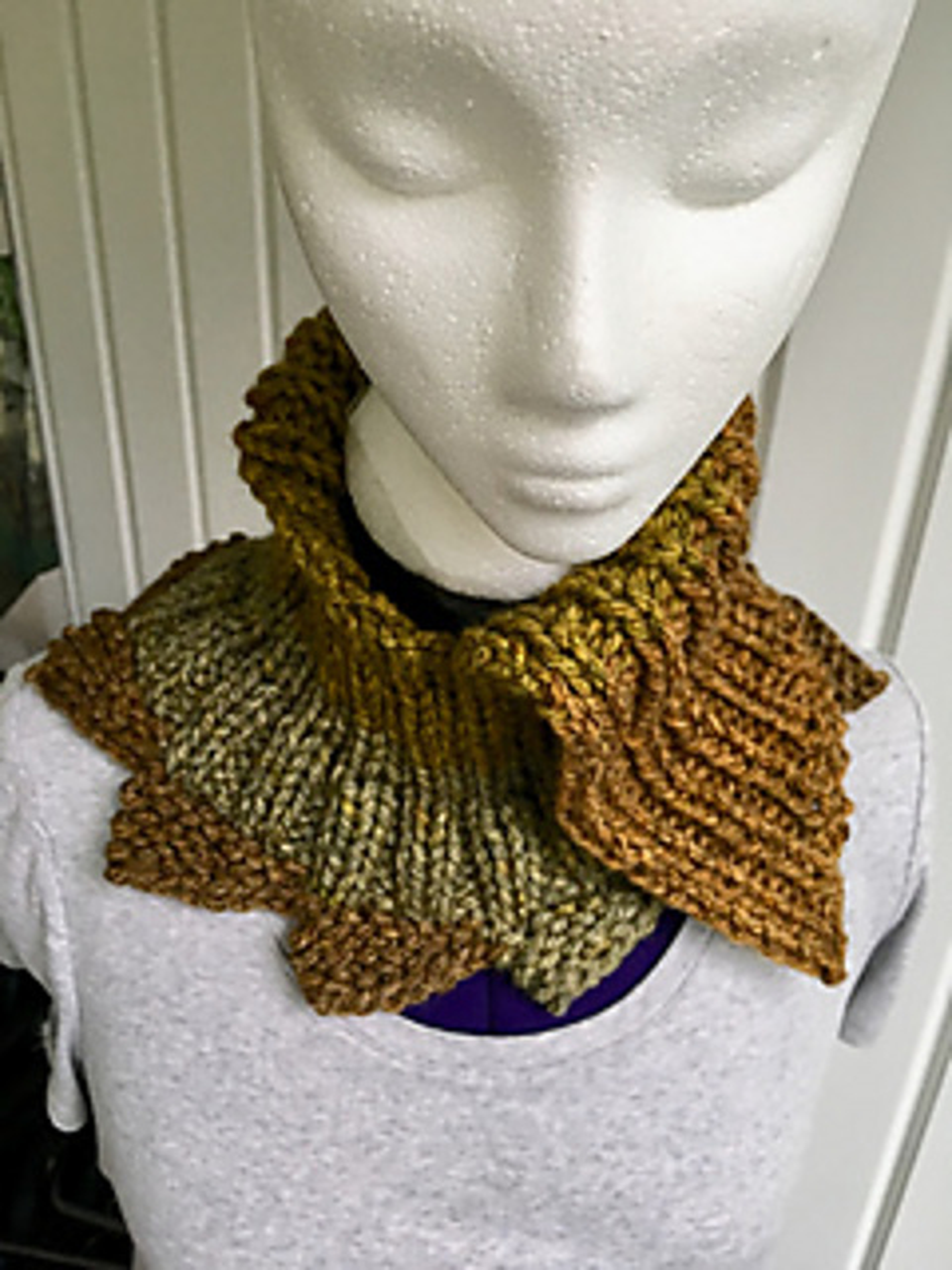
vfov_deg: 61.7
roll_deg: -1.8
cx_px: 476
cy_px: 635
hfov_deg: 48.2
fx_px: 1063
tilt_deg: -28.0
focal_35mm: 29
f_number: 2.2
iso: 32
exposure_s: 1/30
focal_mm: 4.15
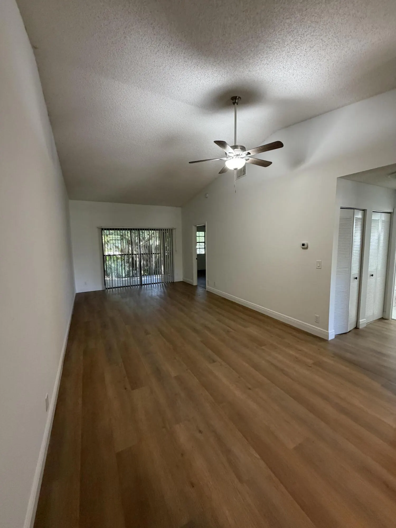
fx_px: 214
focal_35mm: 14
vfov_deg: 102.1
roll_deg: +0.7
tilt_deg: -6.3
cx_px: 198
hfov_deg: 85.7
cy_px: 264
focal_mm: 2.22
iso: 320
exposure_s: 1/60
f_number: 2.2
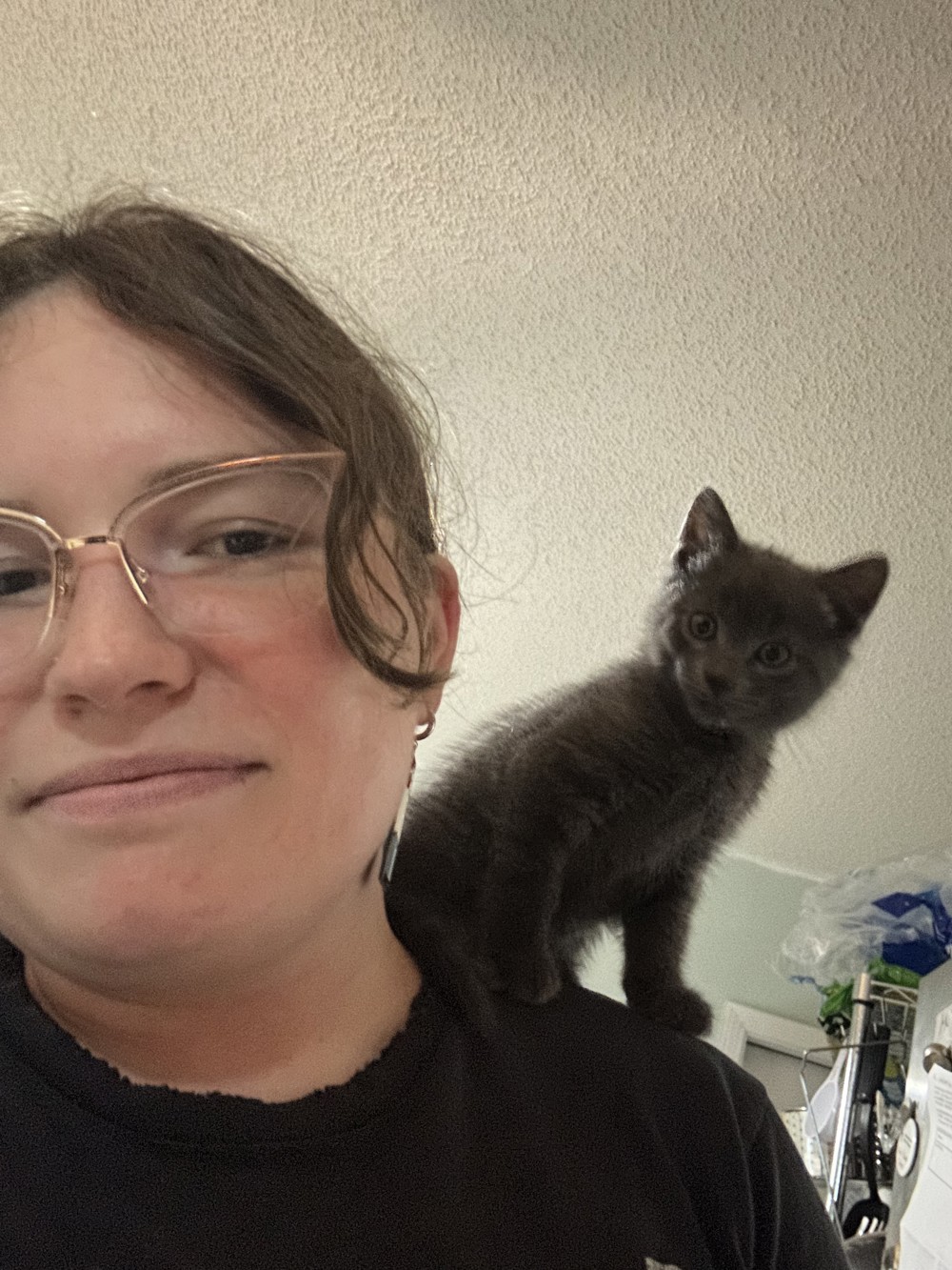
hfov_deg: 46.8
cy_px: 635
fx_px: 1100
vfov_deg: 60.0
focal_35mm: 30
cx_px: 476
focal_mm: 2.69
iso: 1600
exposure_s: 1/15
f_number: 1.9
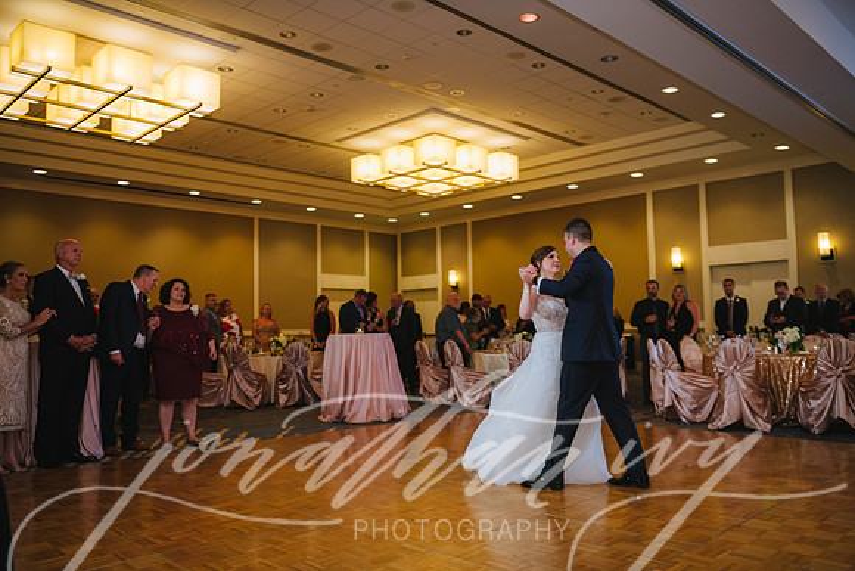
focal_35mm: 31
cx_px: 428
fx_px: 736
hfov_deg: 60.3
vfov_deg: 42.3
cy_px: 286
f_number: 2.8
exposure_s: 1/50
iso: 1000
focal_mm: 31
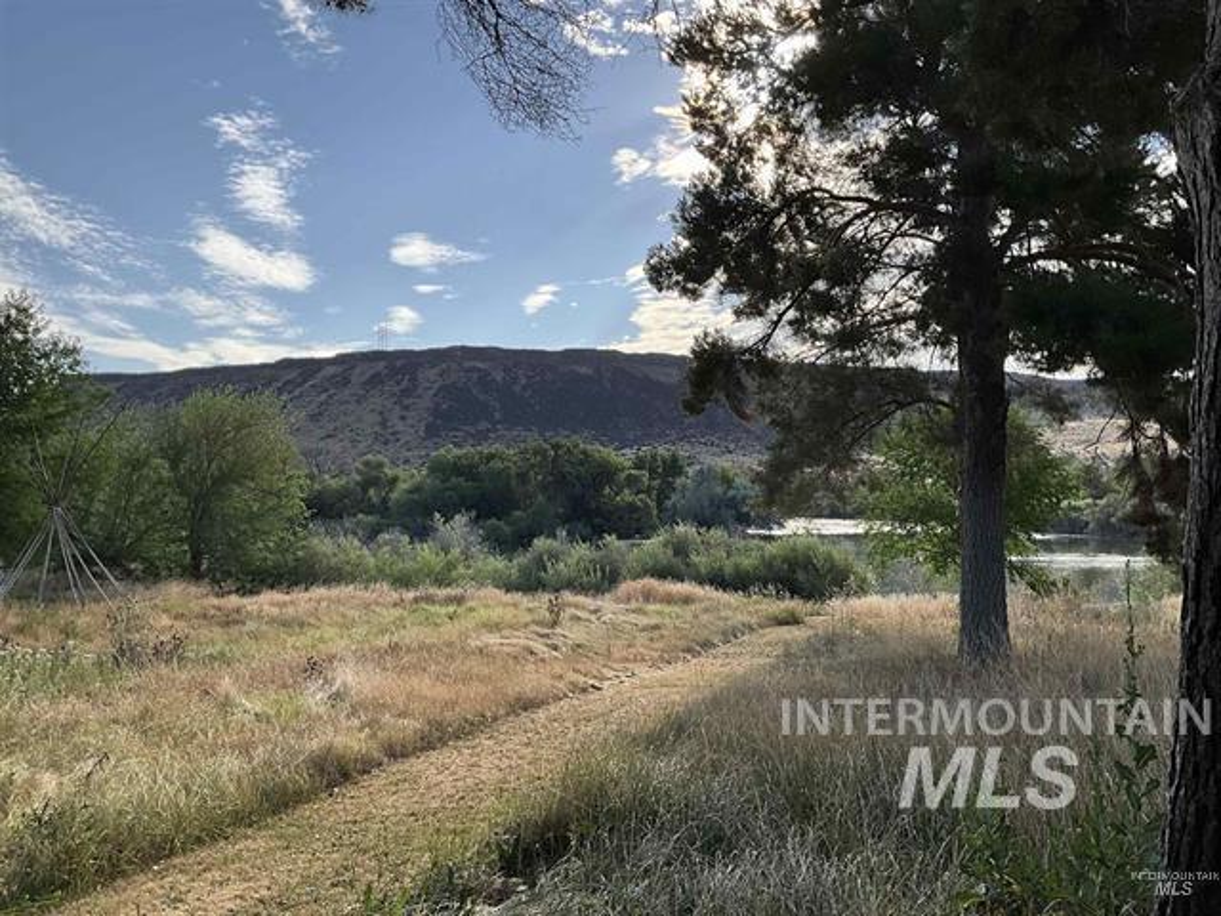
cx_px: 610
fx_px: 1023
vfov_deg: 48.2
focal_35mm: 29
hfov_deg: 61.7
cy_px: 458
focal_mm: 3
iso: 25
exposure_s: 1/2058
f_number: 1.8
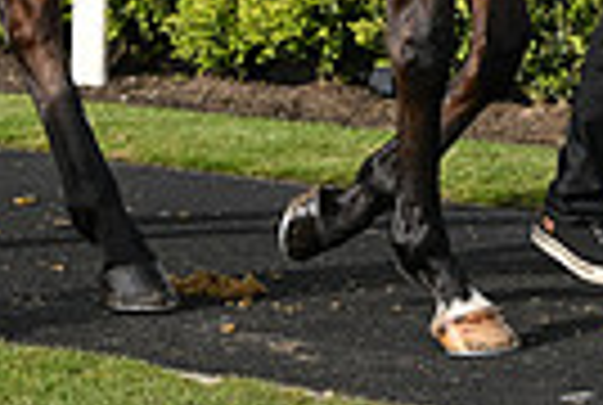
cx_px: 279
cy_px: -443
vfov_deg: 4.0
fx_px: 5657
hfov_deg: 6.1
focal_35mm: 337
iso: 800
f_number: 5.6
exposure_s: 1/3200
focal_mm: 78
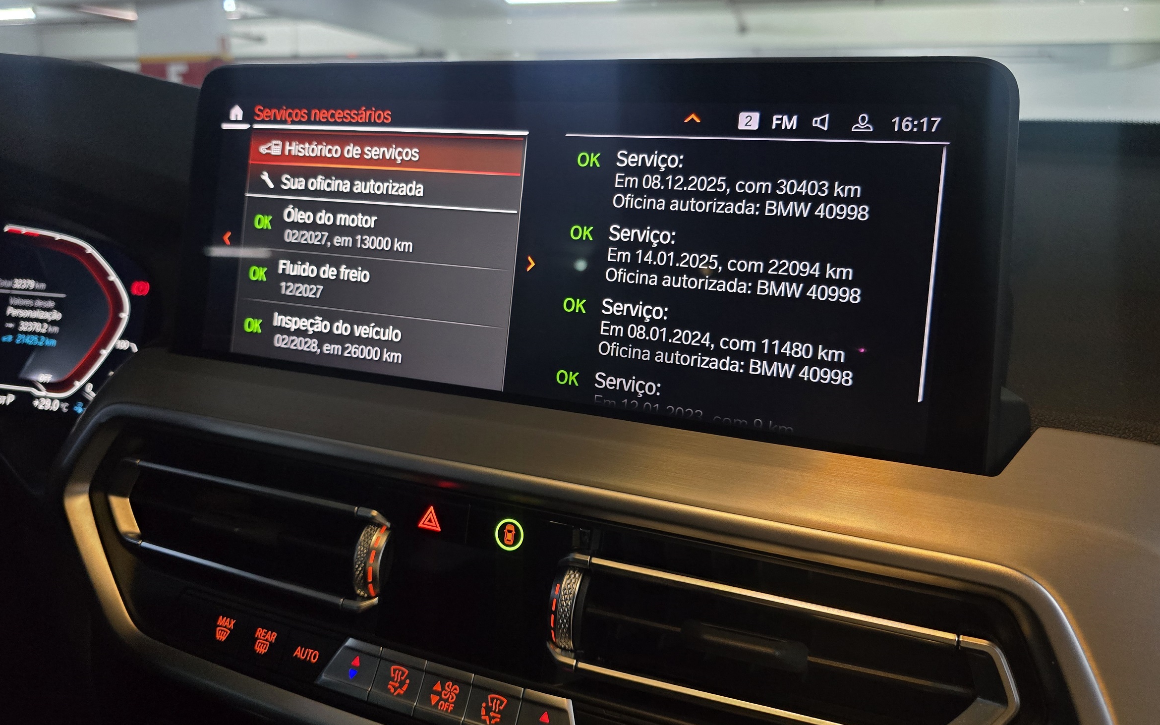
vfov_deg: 49.1
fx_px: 790
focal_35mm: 25
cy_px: 303
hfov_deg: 72.5
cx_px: 576
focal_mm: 6.3
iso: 1600
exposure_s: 1/40
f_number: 1.7
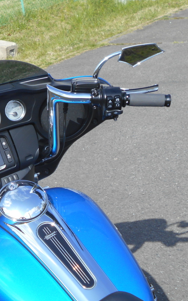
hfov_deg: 18.7
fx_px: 549
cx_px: -18
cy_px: 150
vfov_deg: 30.6
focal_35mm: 67
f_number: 4.2
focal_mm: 7.7
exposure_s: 1/500
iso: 80
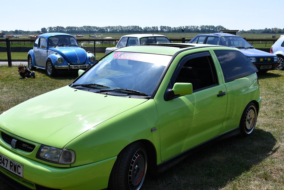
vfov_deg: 31.8
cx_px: 140
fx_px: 331
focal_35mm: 42
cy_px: 114
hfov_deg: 46.4
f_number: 7.1
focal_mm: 23
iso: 400
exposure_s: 1/1600
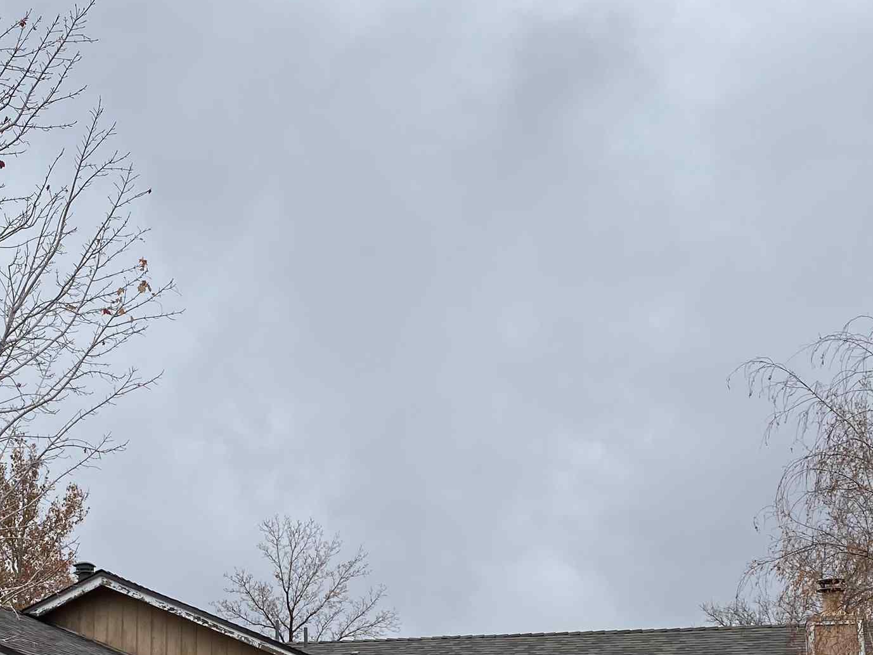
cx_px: 299
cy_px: 621
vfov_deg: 24.3
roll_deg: -1.1
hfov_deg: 33.0
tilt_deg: +9.2
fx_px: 1463
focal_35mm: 58
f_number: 1.8
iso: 32
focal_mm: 4.25
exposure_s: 1/845
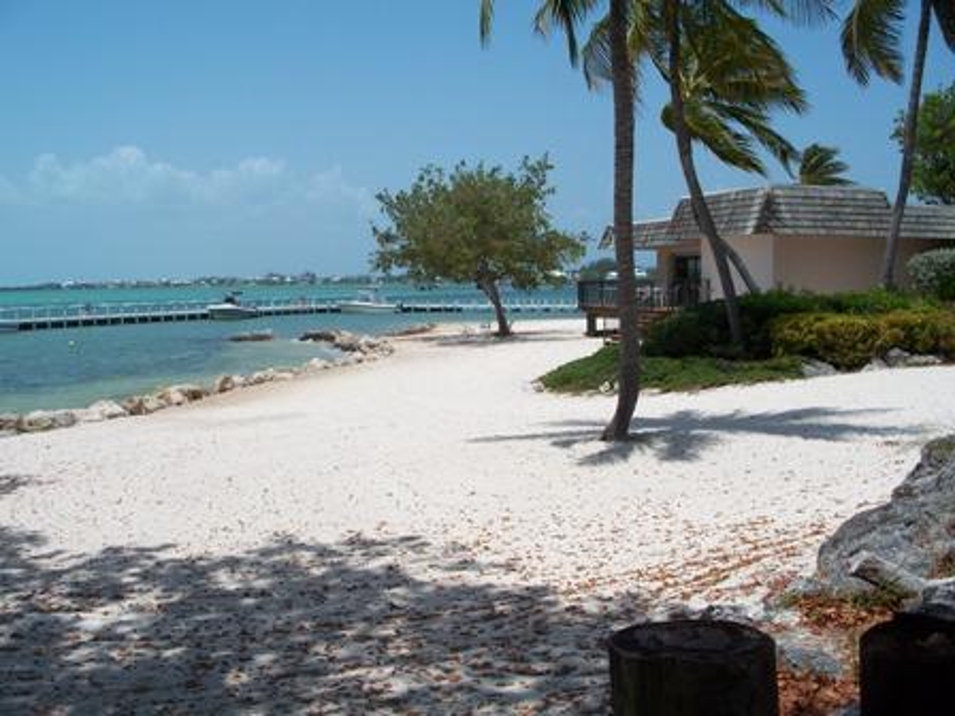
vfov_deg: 38.7
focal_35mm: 37
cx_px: 478
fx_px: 1021
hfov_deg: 50.1
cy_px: 358
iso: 64
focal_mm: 7.8
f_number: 5.6
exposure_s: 1/500
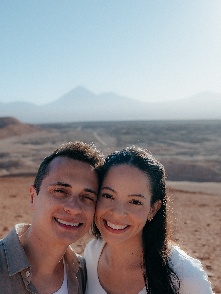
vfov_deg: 41.5
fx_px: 383
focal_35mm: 45
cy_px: 198
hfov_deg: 32.1
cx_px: 91
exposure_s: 1/1250
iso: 320
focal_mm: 29
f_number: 4
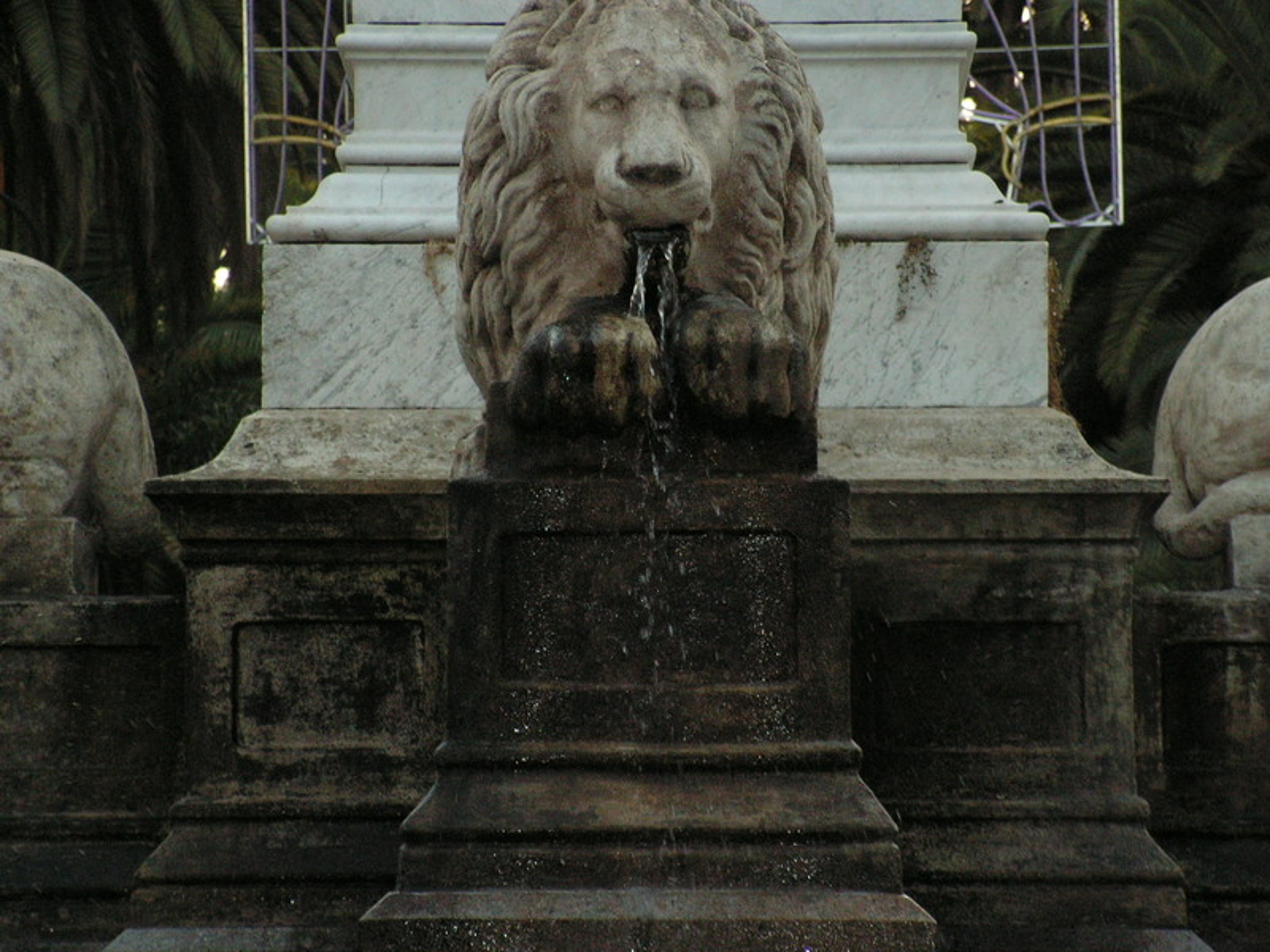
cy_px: 476
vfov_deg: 8.5
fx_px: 6420
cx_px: 635
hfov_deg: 11.3
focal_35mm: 175
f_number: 3.4
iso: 160
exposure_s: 1/200
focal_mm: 29.3
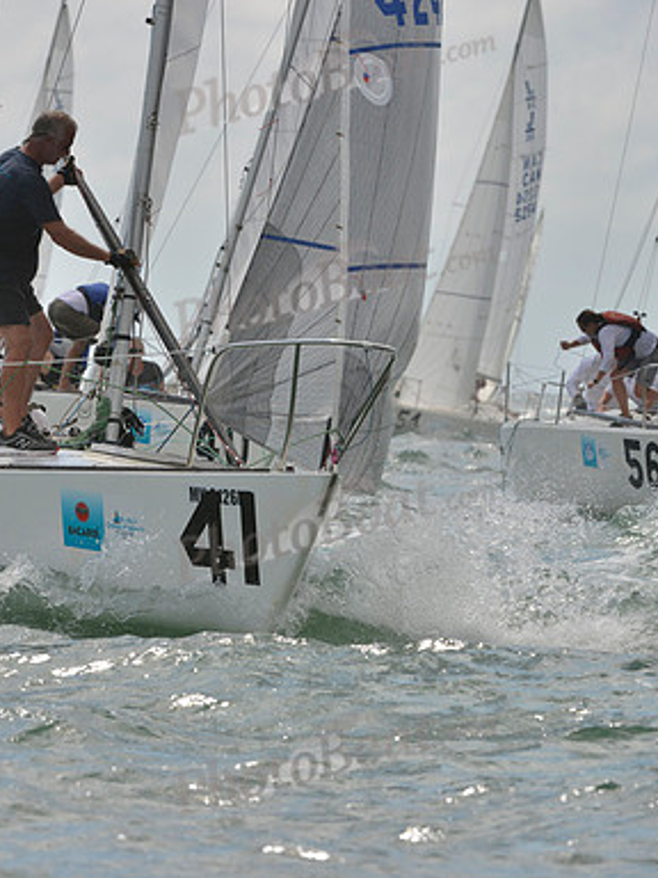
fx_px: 9935
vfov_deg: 5.1
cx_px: 57
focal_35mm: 392
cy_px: 438
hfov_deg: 3.8
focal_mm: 270
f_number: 10
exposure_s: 1/1000
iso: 280
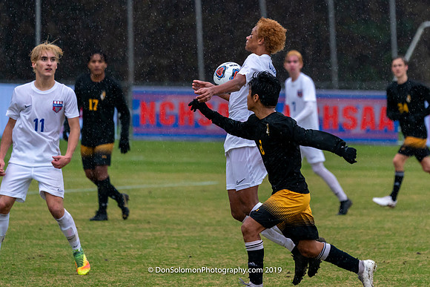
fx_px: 5001
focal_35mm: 419
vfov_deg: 3.3
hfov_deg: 4.9
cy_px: 96
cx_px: 286
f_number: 5.6
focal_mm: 315
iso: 3200
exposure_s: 1/1000
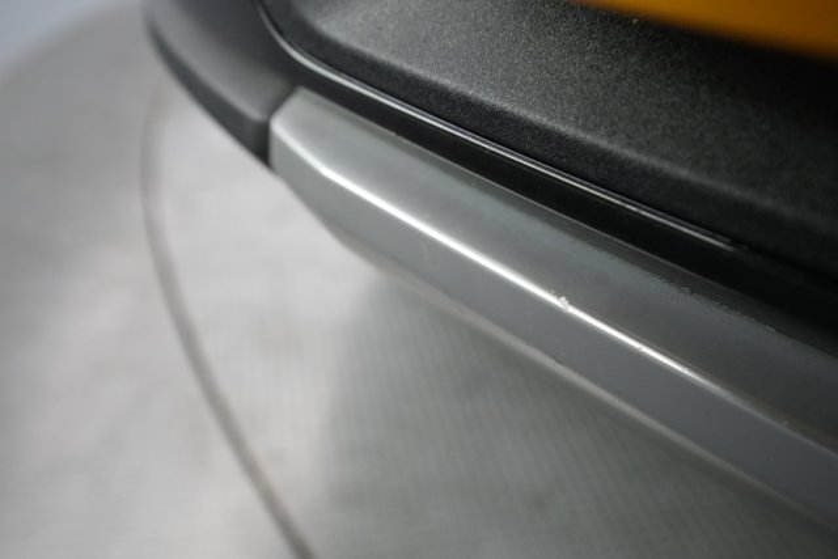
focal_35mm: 28
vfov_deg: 46.4
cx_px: 419
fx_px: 652
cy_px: 280
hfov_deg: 65.5
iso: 5000
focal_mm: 28
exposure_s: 1/100
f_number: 5.6
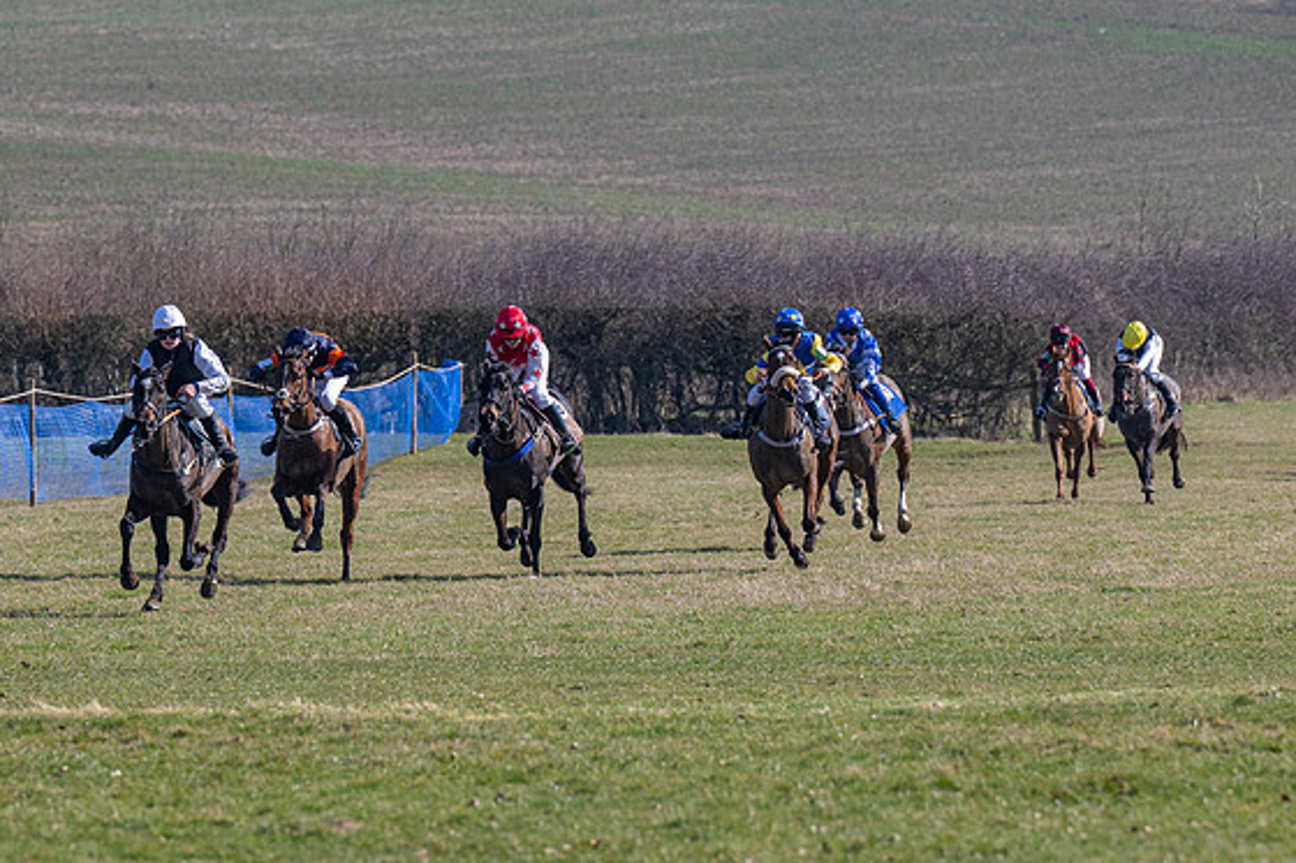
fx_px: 14935
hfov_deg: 5.0
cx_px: 402
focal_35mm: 415
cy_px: 452
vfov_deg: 3.3
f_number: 5
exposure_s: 1/1250
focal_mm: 200
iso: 200
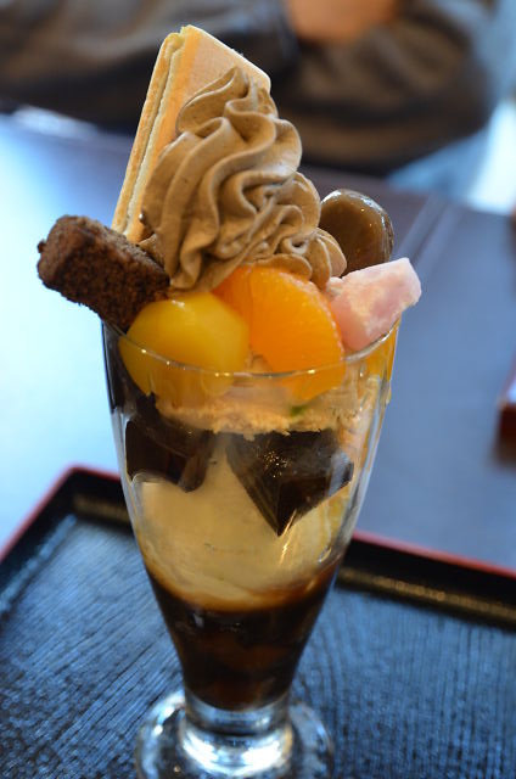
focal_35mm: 68
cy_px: 390
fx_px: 1457
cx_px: 258
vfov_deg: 29.9
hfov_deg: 20.1
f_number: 4.8
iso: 1100
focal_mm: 45
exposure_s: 1/30
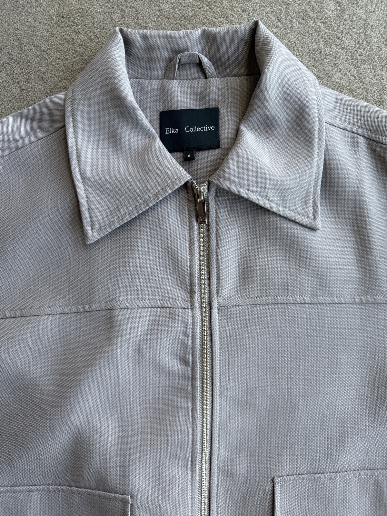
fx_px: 358
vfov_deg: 71.6
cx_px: 194
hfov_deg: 56.8
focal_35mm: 24
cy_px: 258
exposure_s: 1/121
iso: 80
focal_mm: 6.76
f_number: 1.78
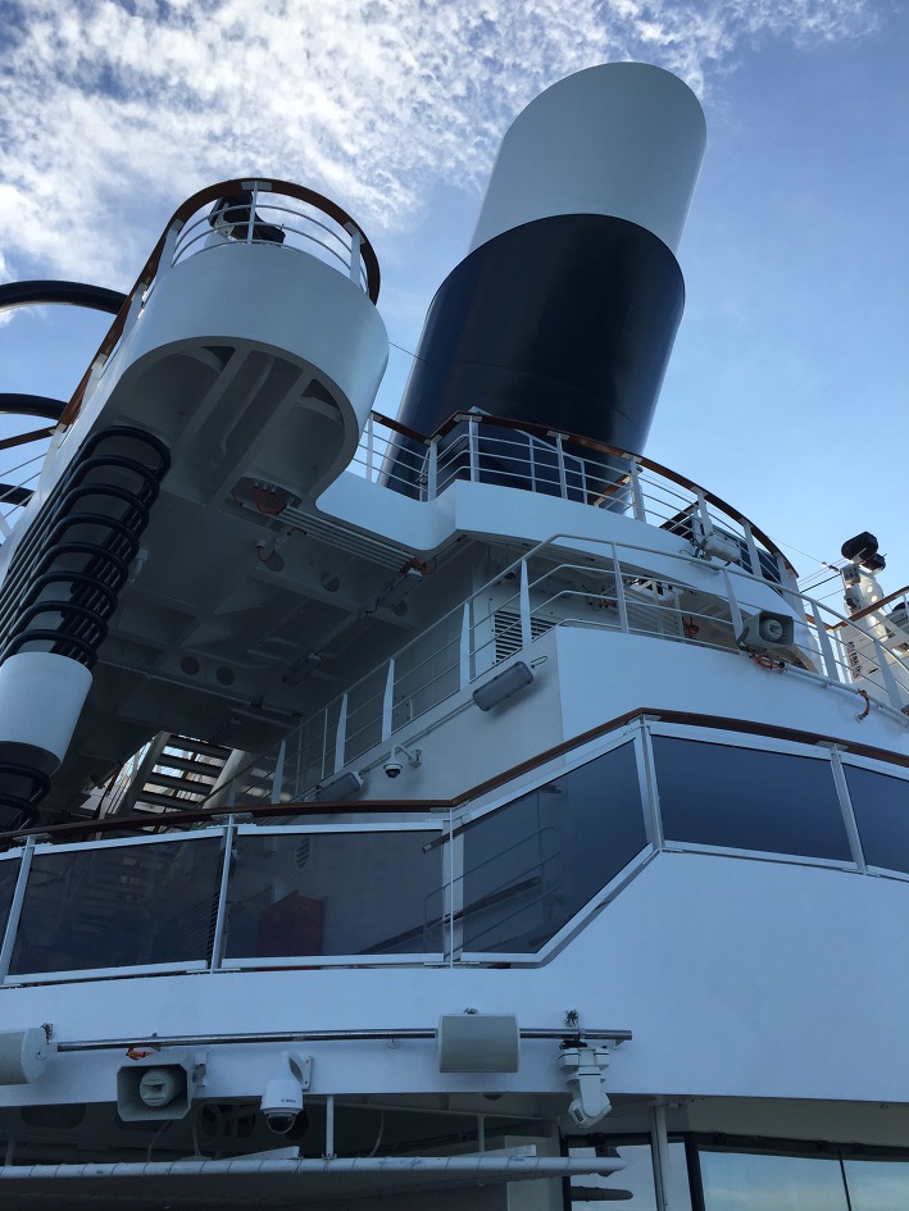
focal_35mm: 29
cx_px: 454
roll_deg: +0.1
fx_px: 1015
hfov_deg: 48.2
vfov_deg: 61.7
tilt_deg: +35.5
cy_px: 606
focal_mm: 4.15
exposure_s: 1/1364
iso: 32
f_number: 2.2
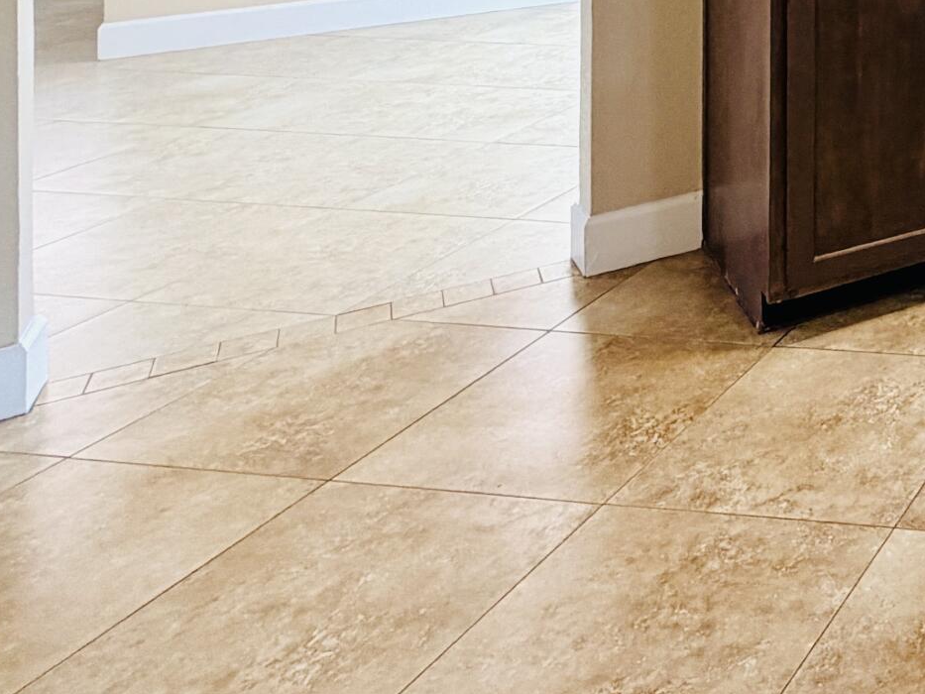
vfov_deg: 26.1
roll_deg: -0.3
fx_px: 1203
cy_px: -267
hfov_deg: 29.5
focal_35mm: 45
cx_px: 1319
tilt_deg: -0.5
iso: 160
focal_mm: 2.22
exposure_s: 1/120
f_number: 2.2
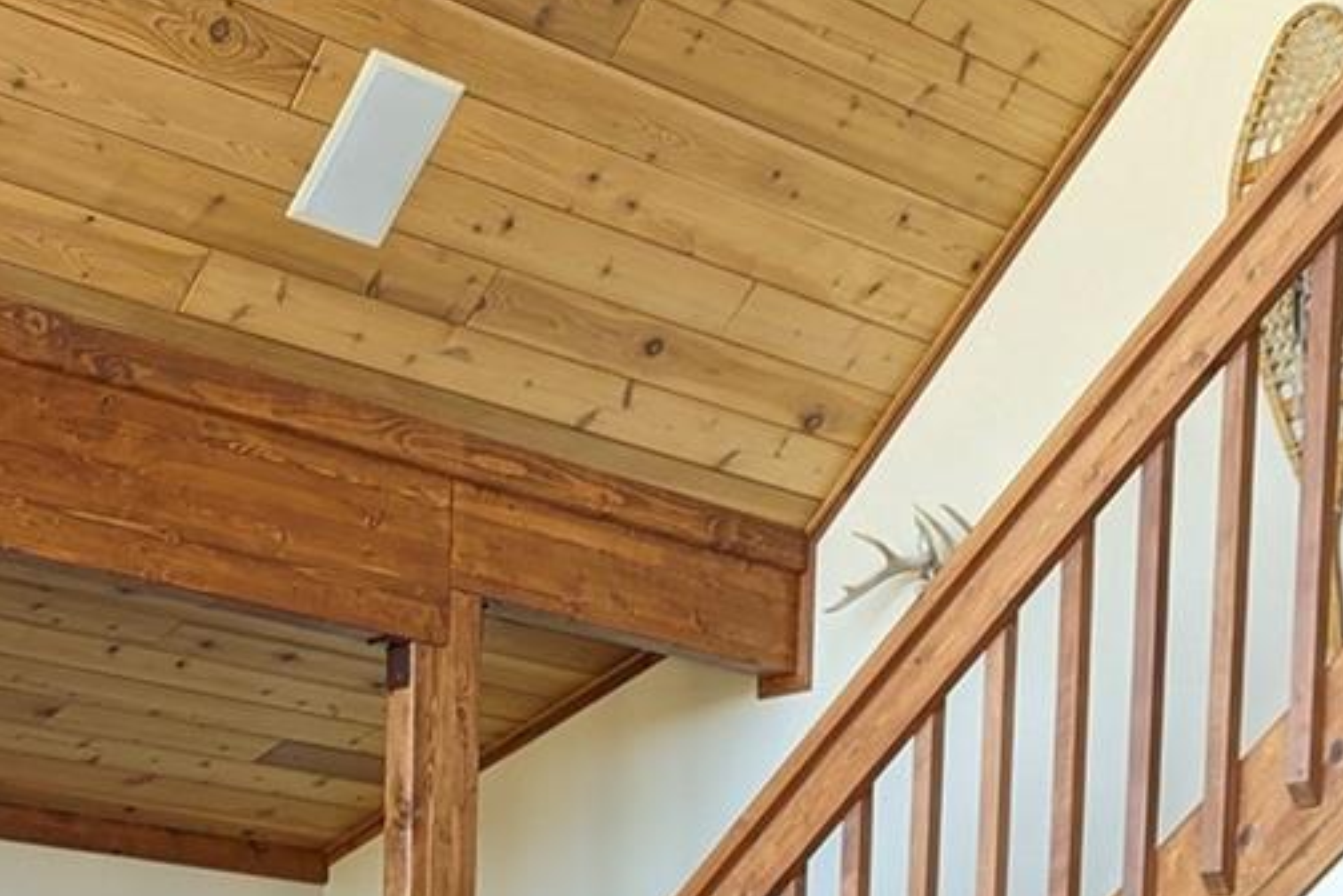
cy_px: 1485
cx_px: 413
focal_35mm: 79
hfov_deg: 25.5
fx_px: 2947
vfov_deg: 15.4
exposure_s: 1/30
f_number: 1.85
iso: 49
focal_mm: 6.81
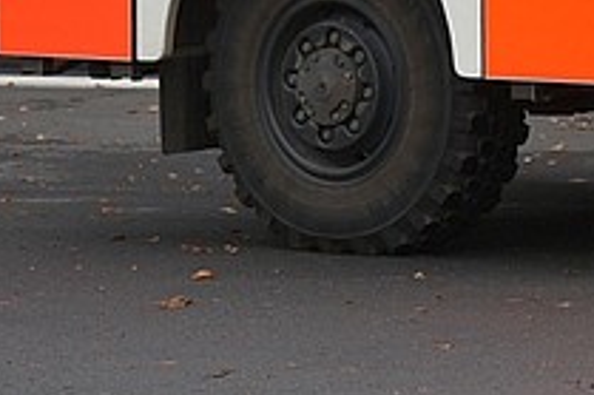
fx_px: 6034
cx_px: 1120
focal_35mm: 366
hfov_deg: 5.5
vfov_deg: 3.7
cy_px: -332
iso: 400
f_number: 7.1
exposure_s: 1/200
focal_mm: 85
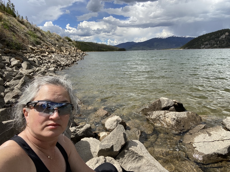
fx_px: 153
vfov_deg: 58.9
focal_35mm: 23
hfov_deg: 73.9
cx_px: 115
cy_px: 86
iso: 25
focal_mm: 2.71
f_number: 2.2
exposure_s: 1/1080
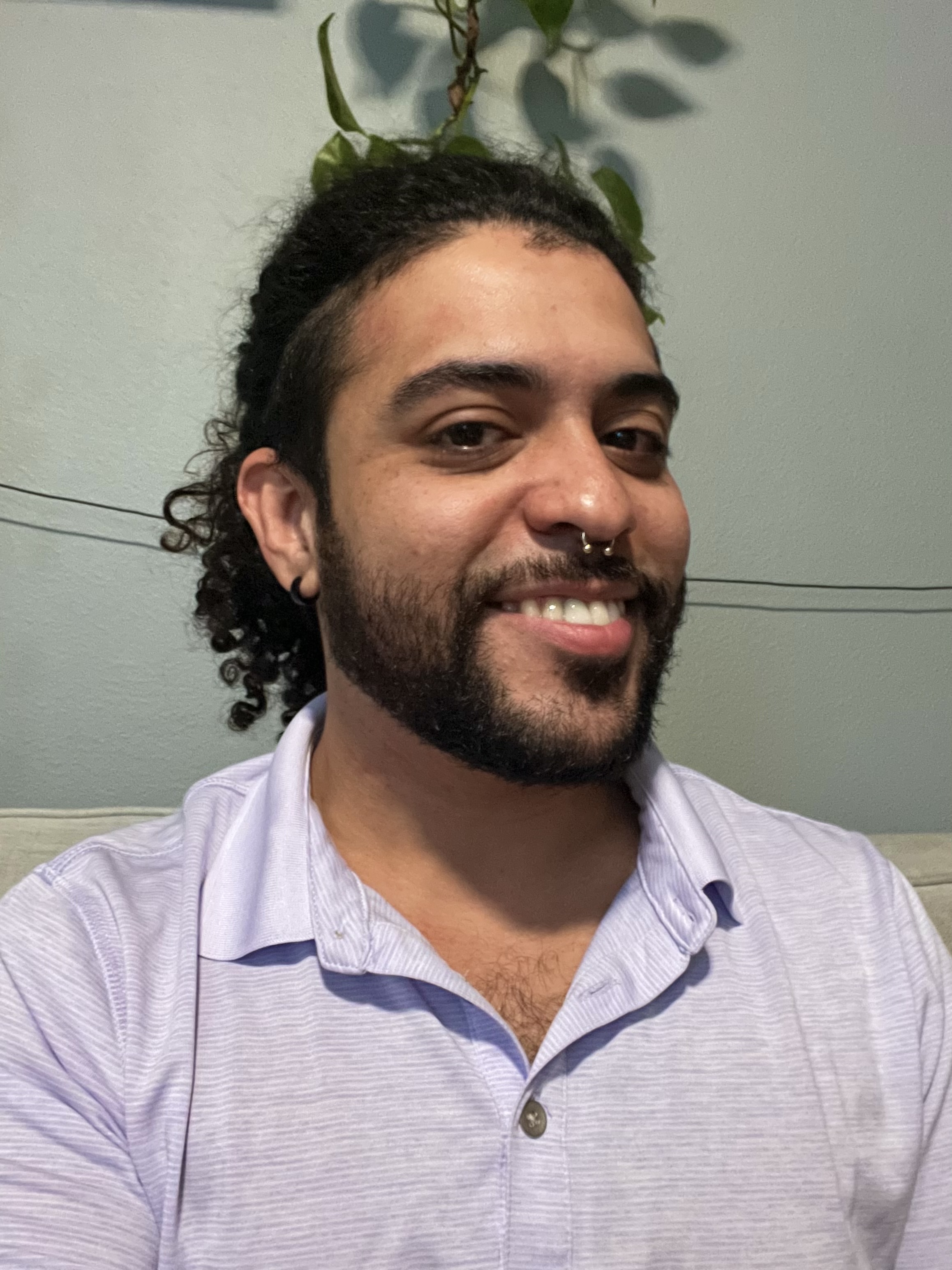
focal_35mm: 30
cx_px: 476
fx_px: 1100
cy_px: 635
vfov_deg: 60.0
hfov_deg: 46.8
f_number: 2.2
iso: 1250
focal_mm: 2.71
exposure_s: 1/15
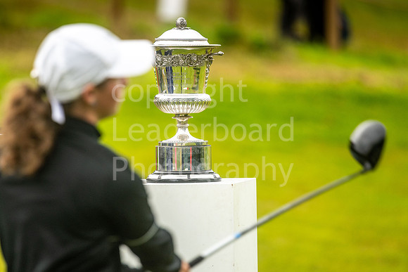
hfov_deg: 5.4
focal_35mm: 381
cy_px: 131
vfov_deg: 3.6
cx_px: 151
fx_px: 4323
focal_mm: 300
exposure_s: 1/640
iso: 400
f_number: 4.5
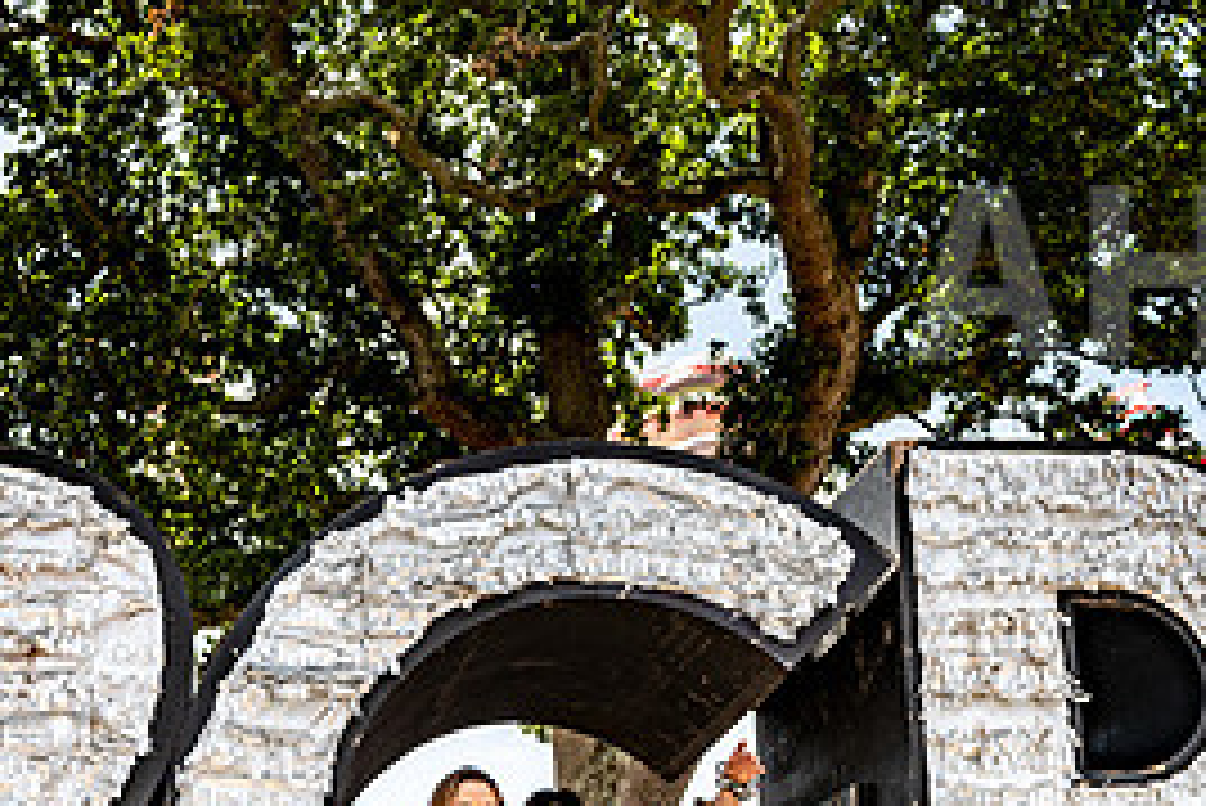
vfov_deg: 24.8
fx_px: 1743
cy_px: 808
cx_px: 297
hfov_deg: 37.2
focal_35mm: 52
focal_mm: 24
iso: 64
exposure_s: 1/800
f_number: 5.6
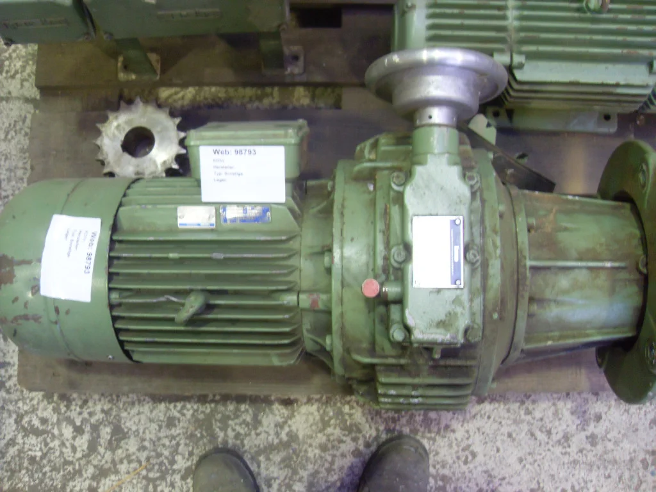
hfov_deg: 52.6
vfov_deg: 40.7
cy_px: 246
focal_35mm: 35
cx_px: 328
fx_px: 663
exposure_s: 1/20
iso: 200
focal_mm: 6.3
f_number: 2.8
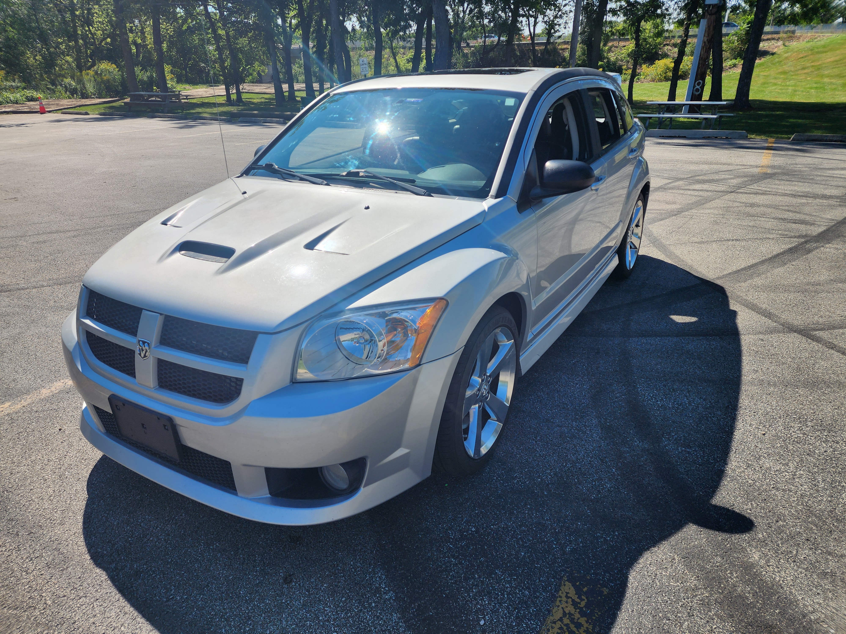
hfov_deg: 73.9
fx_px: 562
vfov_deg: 58.9
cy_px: 317
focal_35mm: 23
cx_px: 423
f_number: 1.8
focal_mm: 6.4
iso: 12
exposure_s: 1/1238
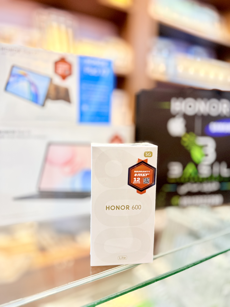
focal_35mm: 24
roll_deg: -1.0
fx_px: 213
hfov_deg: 56.8
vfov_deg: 71.6
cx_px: 115
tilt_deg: -6.8
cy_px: 154
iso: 125
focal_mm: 6.76
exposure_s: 1/100
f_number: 1.78
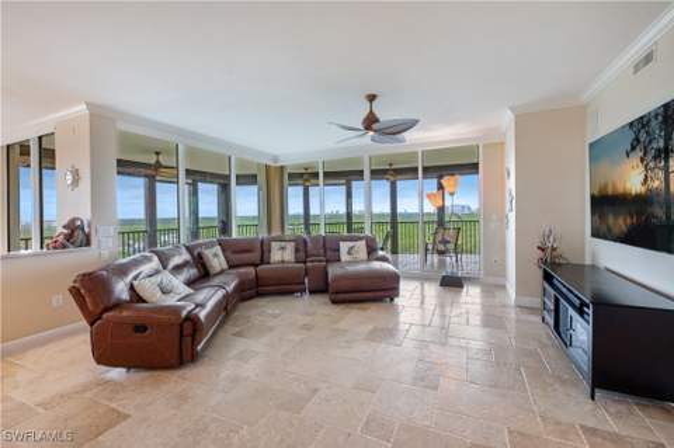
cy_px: 224
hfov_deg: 104.3
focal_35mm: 14
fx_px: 262
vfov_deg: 81.1
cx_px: 337
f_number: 11
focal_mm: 14
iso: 200
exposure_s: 1/4
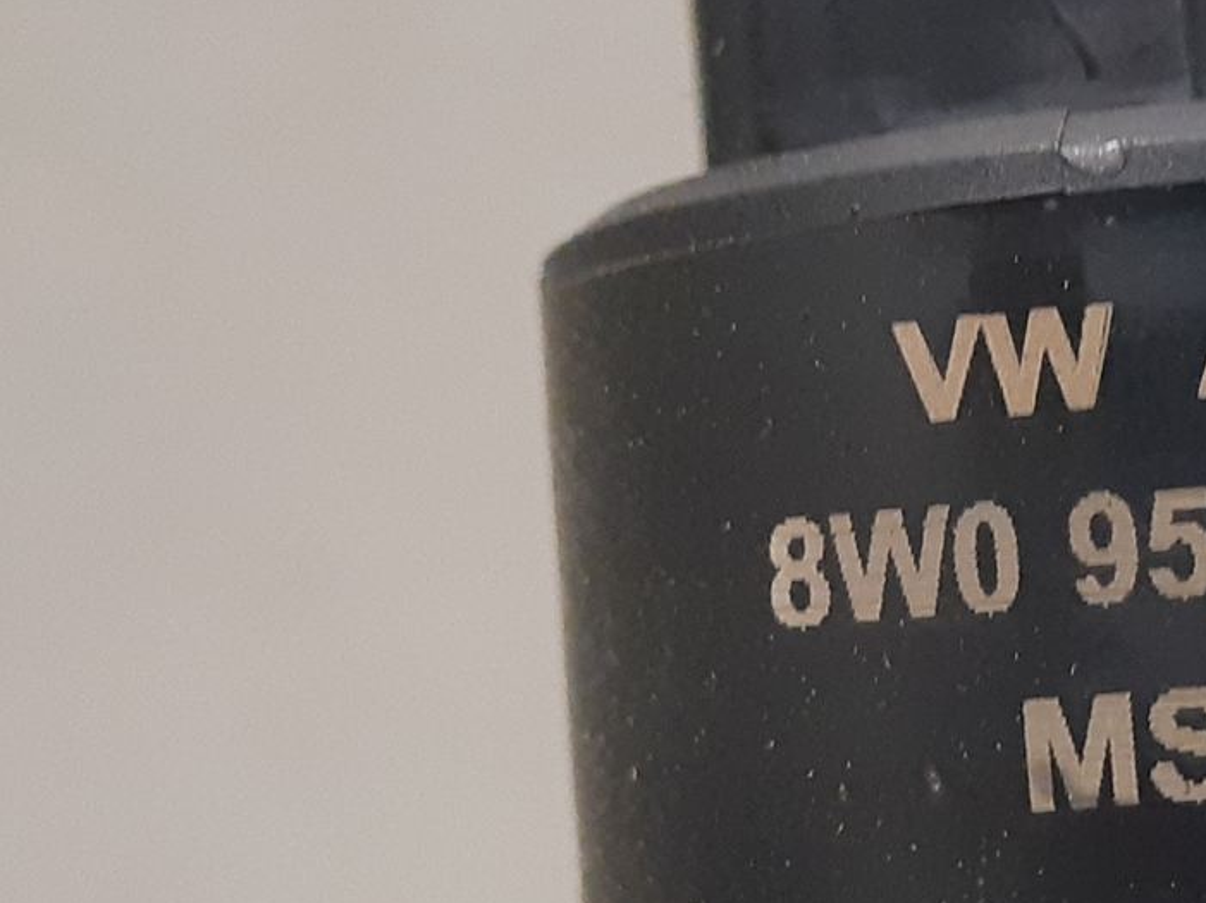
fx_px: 2646
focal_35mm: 76
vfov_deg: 19.4
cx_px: 963
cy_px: 458
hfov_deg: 25.2
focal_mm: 3.93
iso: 250
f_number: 1.7
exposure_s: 1/50
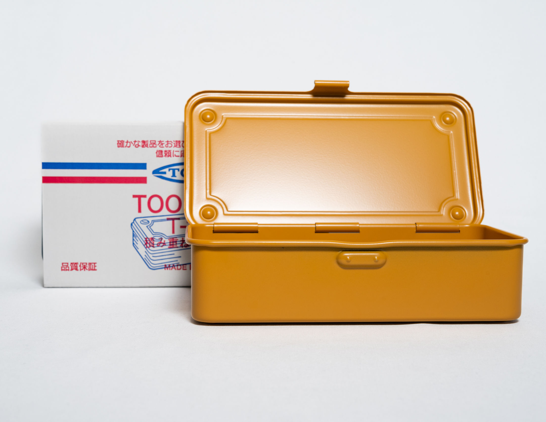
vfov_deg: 24.9
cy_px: 229
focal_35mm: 60
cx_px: 260
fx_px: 954
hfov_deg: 31.9
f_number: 11
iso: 400
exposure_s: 1/4
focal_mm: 50
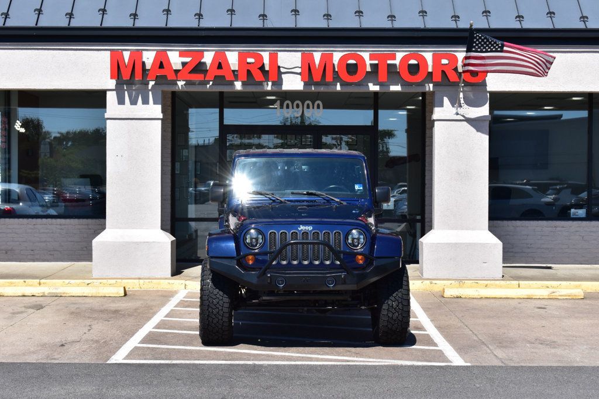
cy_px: 200
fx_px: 1048
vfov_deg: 21.6
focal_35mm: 63
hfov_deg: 31.9
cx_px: 300
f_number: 11
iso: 400
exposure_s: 1/500
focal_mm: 42
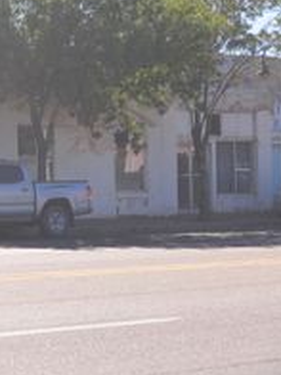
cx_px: -182
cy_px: 74
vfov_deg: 18.0
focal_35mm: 108
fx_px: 1169
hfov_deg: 12.8
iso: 100
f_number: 7.1
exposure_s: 1/200
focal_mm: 44
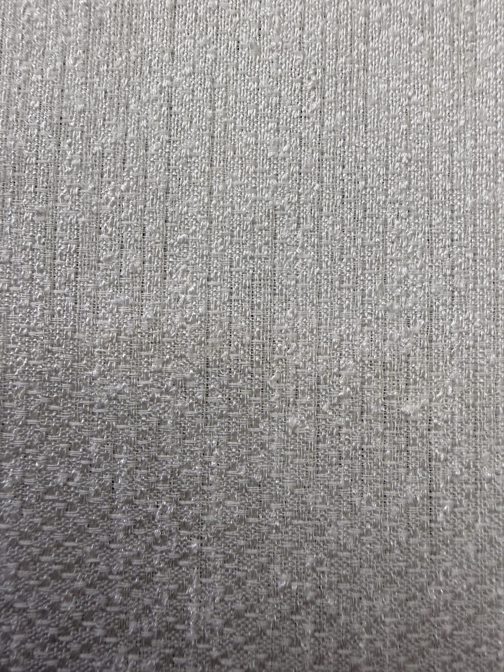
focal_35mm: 24
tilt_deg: -86.8
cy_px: 336
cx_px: 252
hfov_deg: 56.8
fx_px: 466
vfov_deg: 71.6
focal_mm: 2.22
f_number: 2.2
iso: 125
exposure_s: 1/100
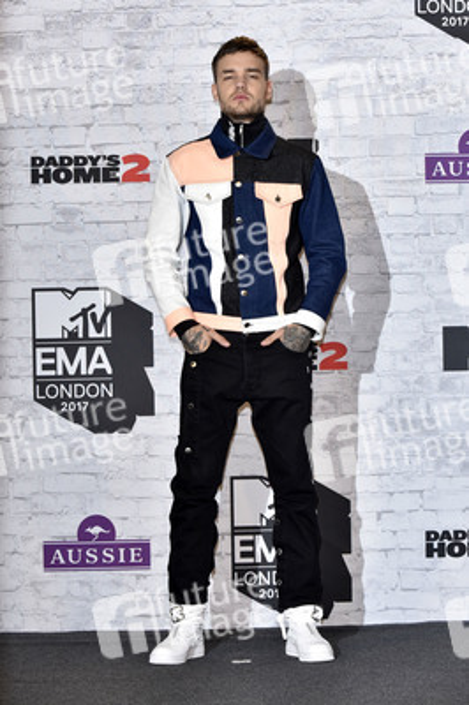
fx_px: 3915
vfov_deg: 10.3
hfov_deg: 6.9
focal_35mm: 200
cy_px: 352
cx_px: 234
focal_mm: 200
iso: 2000
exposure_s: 1/250
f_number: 6.3
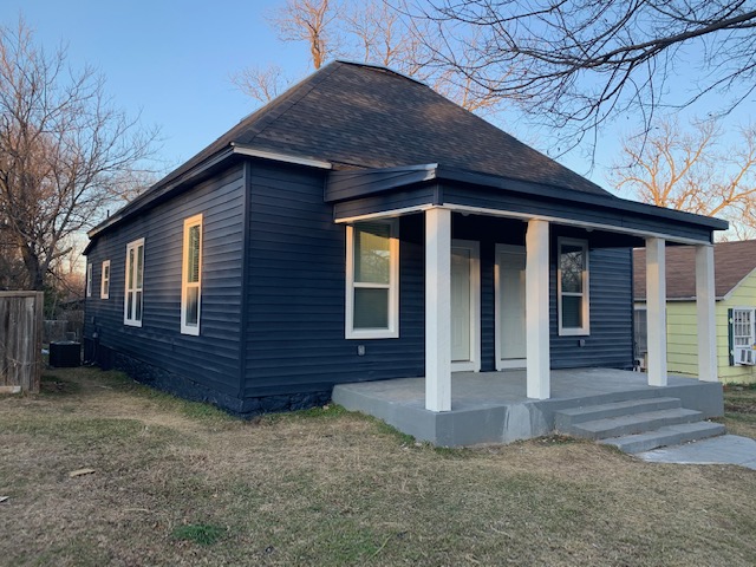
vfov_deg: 53.1
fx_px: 568
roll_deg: -0.4
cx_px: 378
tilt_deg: +1.5
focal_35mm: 26
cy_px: 284
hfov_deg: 67.3
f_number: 1.8
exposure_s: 1/224
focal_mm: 4.25
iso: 25
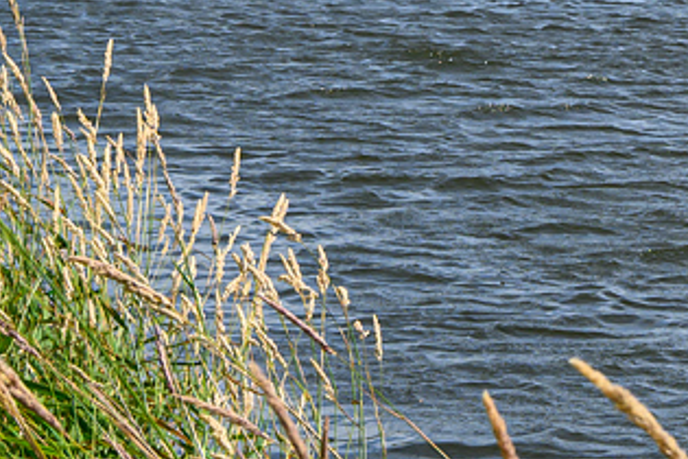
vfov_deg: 6.8
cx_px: 719
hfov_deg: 10.2
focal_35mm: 200
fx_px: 3820
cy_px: -103
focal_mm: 35
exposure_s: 1/640
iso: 200
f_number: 9
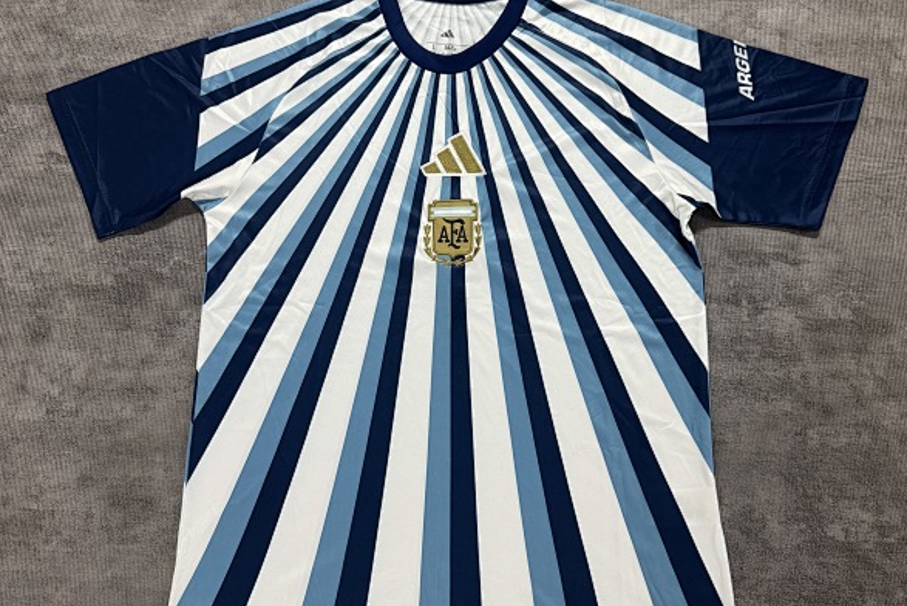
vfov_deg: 38.9
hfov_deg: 55.8
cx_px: 453
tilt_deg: -77.2
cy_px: 283
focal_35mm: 34
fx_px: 857
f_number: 1.78
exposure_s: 1/60
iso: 200
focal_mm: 6.76
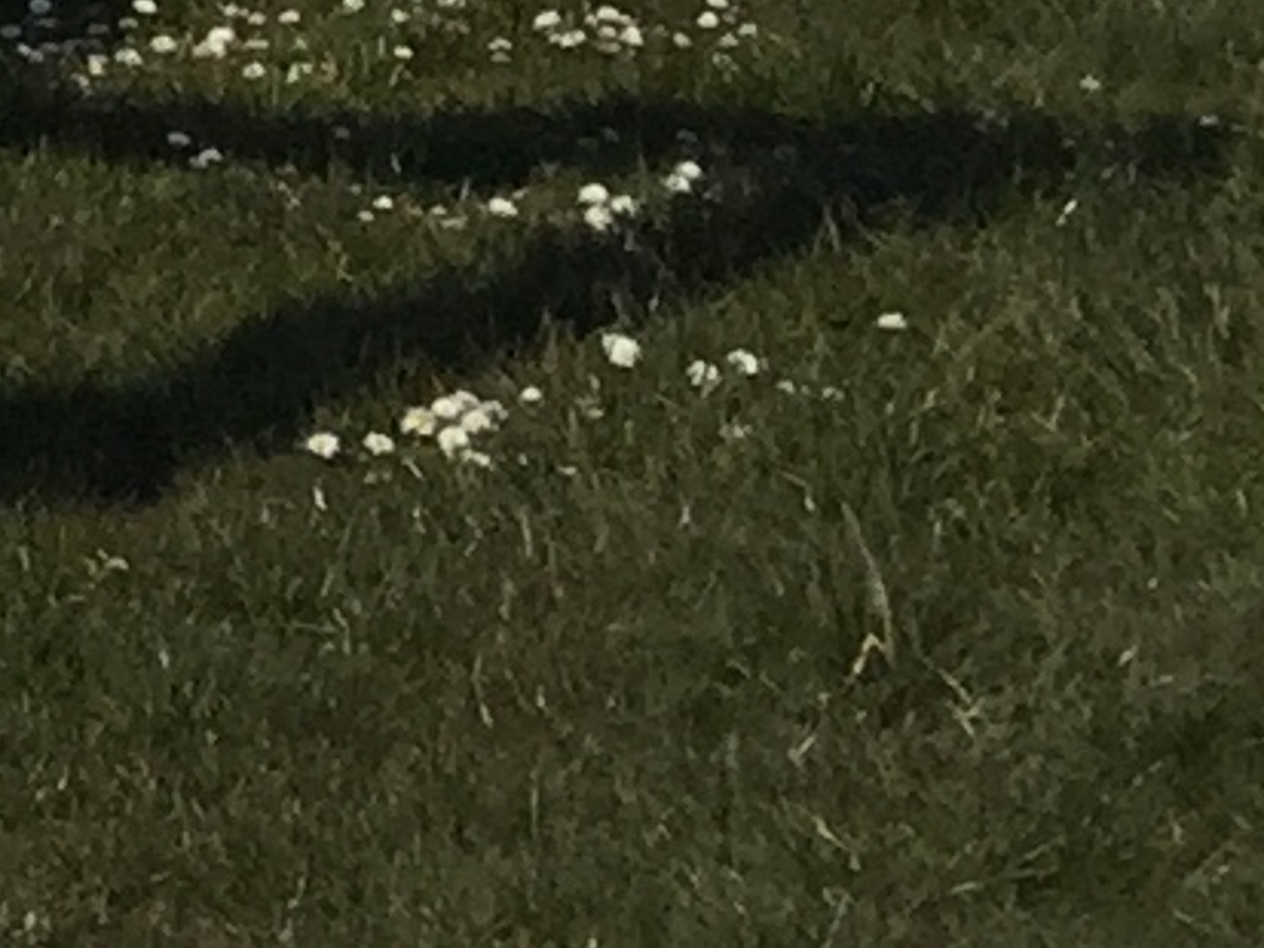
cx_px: -2926
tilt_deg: -0.9
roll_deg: +0.3
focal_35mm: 229
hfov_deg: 7.3
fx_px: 8364
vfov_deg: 6.1
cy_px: -1575
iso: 32
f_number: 2.2
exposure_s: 1/4405
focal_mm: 4.15
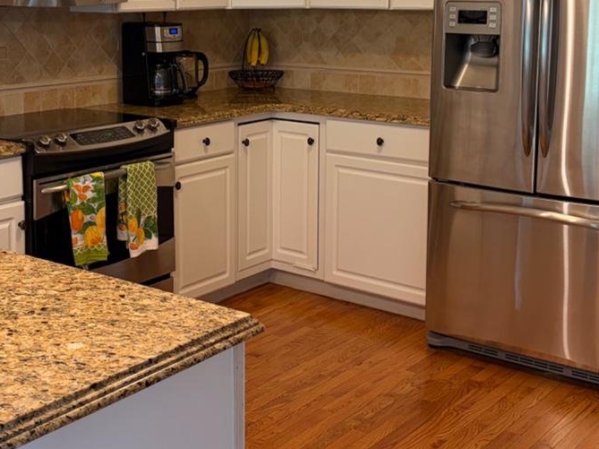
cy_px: 103
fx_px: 969
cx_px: 219
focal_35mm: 56
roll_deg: +0.8
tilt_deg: -5.8
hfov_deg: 34.2
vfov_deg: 25.7
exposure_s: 1/60
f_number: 1.6
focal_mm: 5.96
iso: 160
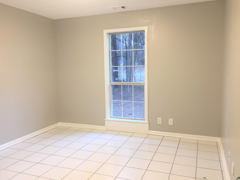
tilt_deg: -6.5
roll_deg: +0.1
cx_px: 120
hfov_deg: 60.0
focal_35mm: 30
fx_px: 208
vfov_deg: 46.8
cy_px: 91
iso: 100
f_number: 2.2
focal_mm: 4.15
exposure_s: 1/30
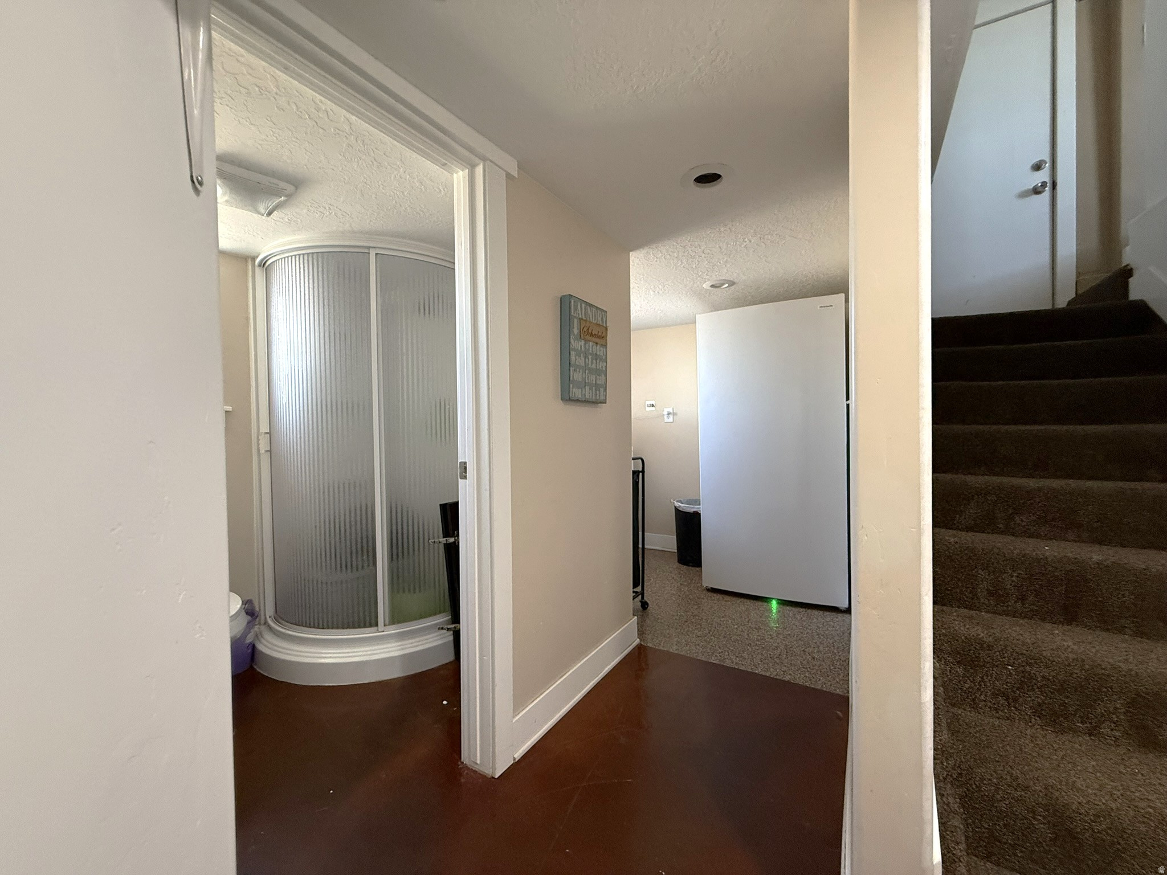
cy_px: 438
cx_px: 584
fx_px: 472
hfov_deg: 102.1
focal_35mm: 14
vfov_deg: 85.7
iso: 320
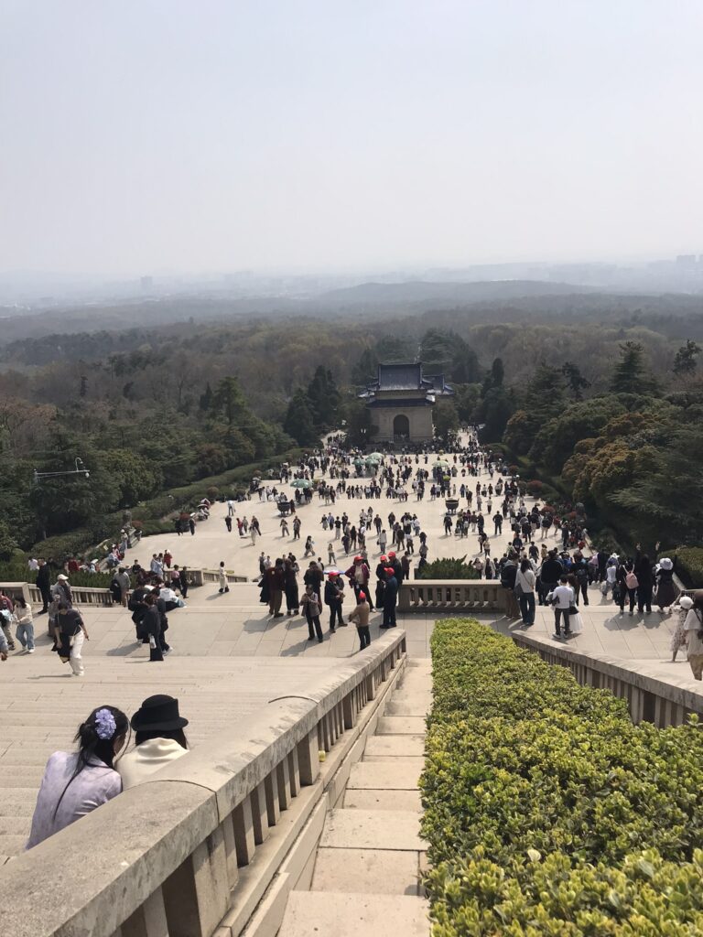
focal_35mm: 28
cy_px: 468
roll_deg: +3.2
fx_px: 758
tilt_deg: -13.9
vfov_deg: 63.4
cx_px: 352
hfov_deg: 49.7
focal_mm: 3.99
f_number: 1.8
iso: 20
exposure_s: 1/4367
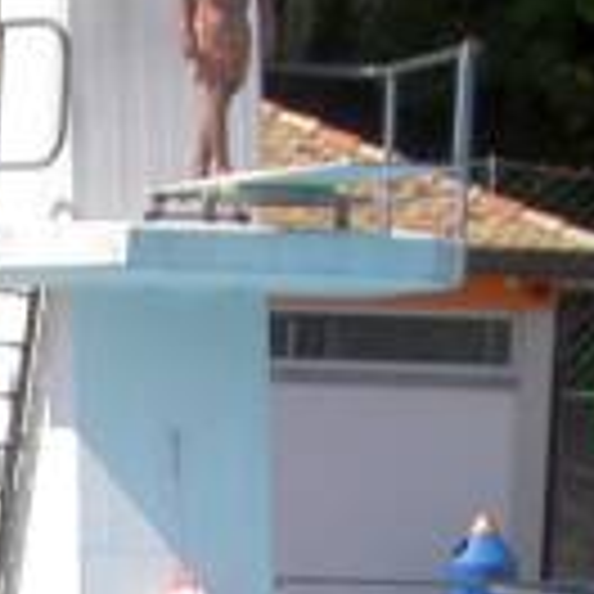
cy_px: 1246
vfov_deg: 7.9
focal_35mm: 209
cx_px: -450
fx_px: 4058
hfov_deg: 8.1
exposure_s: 1/500
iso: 100
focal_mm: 8
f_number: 4.7
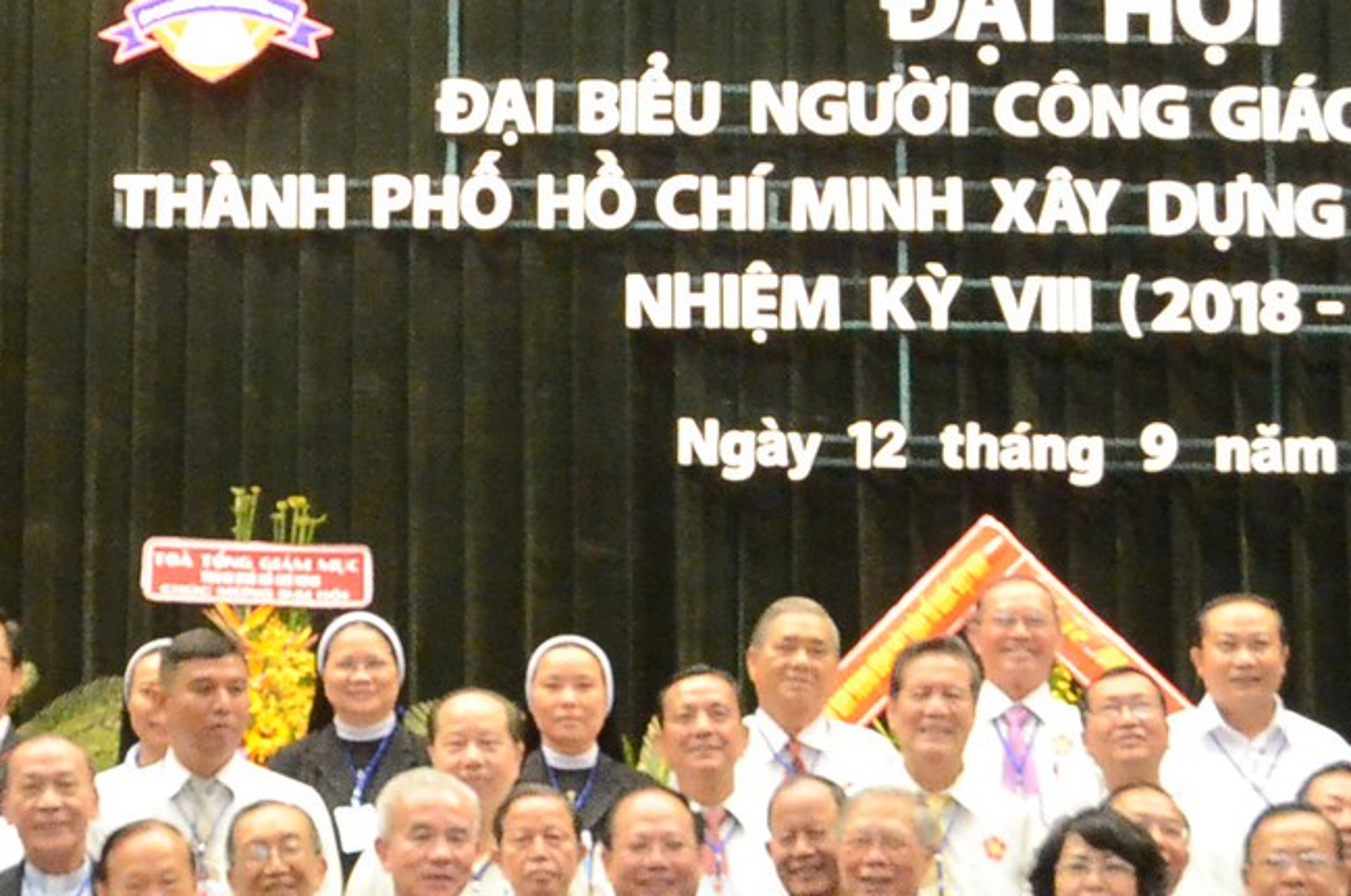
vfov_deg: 11.4
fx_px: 4496
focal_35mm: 120
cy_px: 394
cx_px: 385
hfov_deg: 17.0
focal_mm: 26
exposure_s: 1/60
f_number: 6.3
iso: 6400
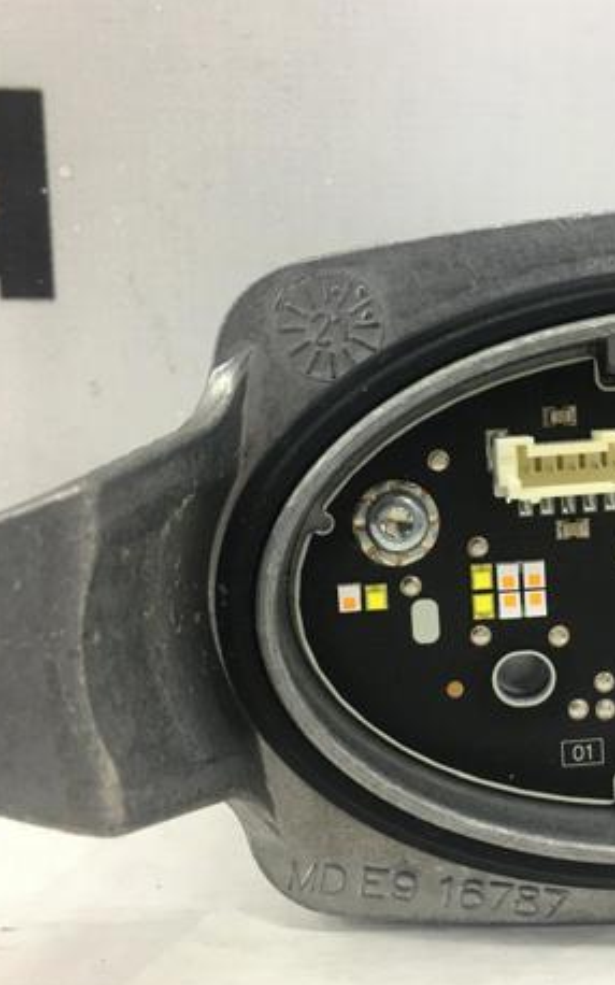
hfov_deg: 29.2
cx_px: 490
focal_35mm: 43
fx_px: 1154
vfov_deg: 46.2
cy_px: 495
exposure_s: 1/33
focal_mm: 4.15
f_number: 2.2
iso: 50
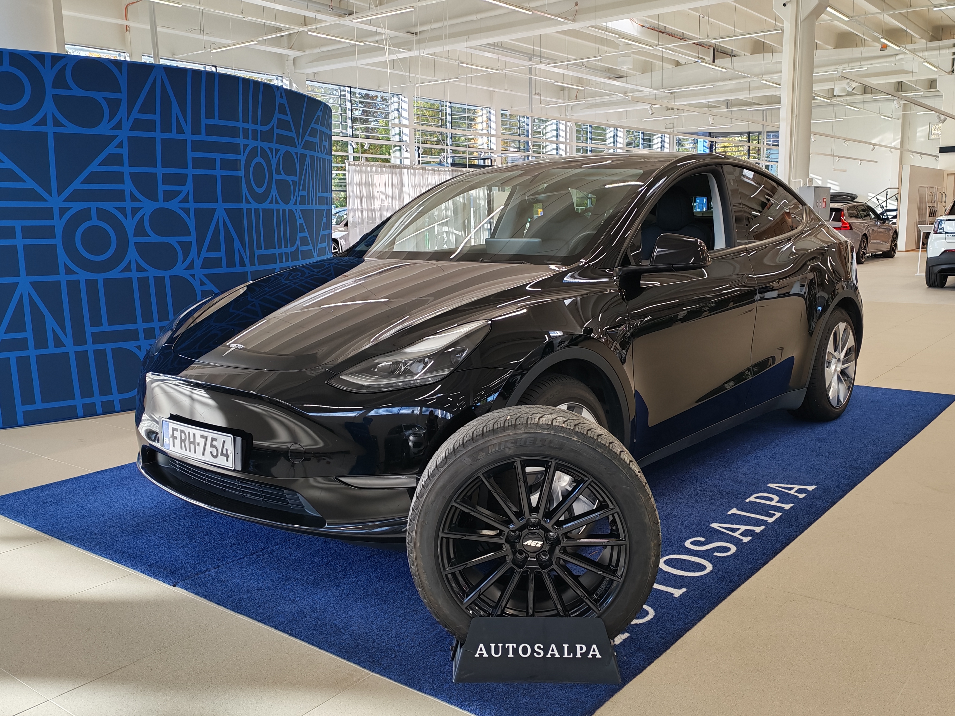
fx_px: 910
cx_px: 478
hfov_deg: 55.4
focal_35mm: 33
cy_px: 358
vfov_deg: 42.9
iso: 100
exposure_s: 1/100
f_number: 1.9
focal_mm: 6.12
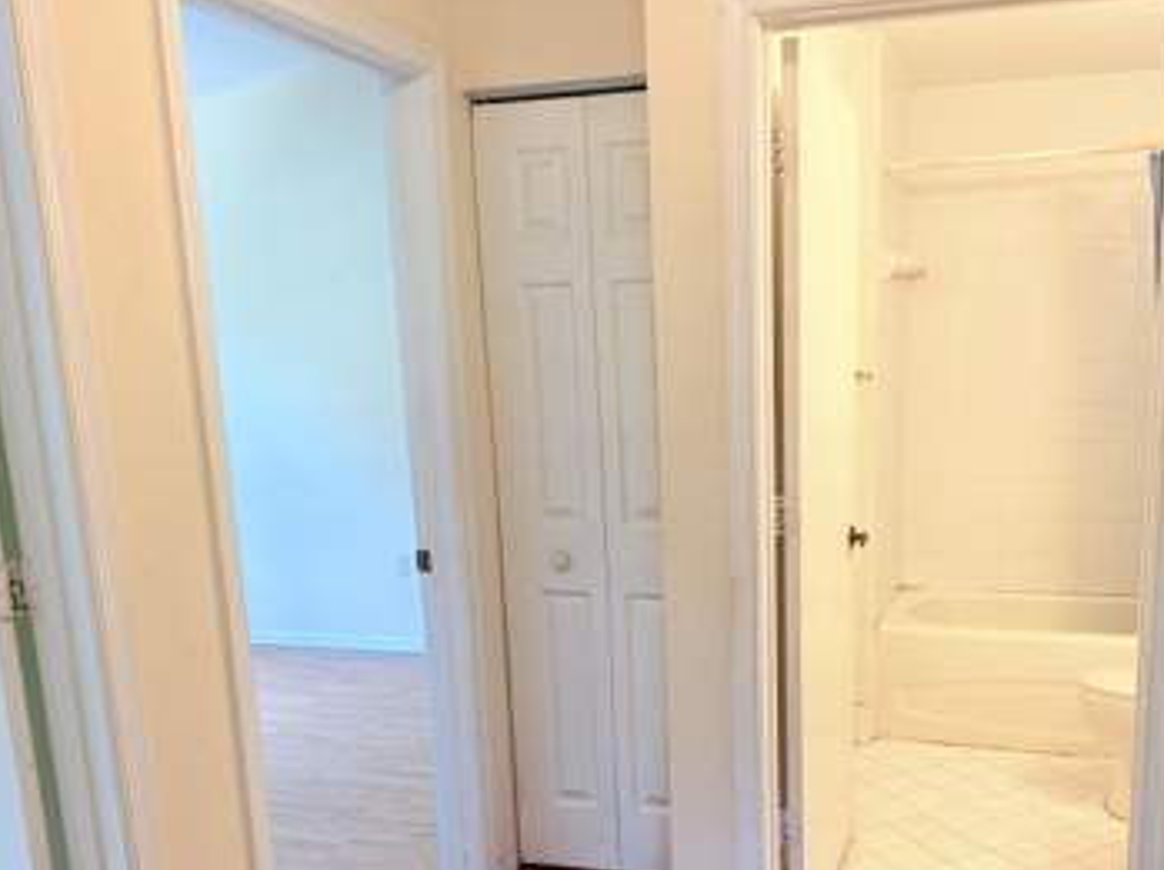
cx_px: 730
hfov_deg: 54.7
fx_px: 1109
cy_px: 588
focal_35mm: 33
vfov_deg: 42.2
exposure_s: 1/120
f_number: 1.78
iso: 160
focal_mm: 6.76
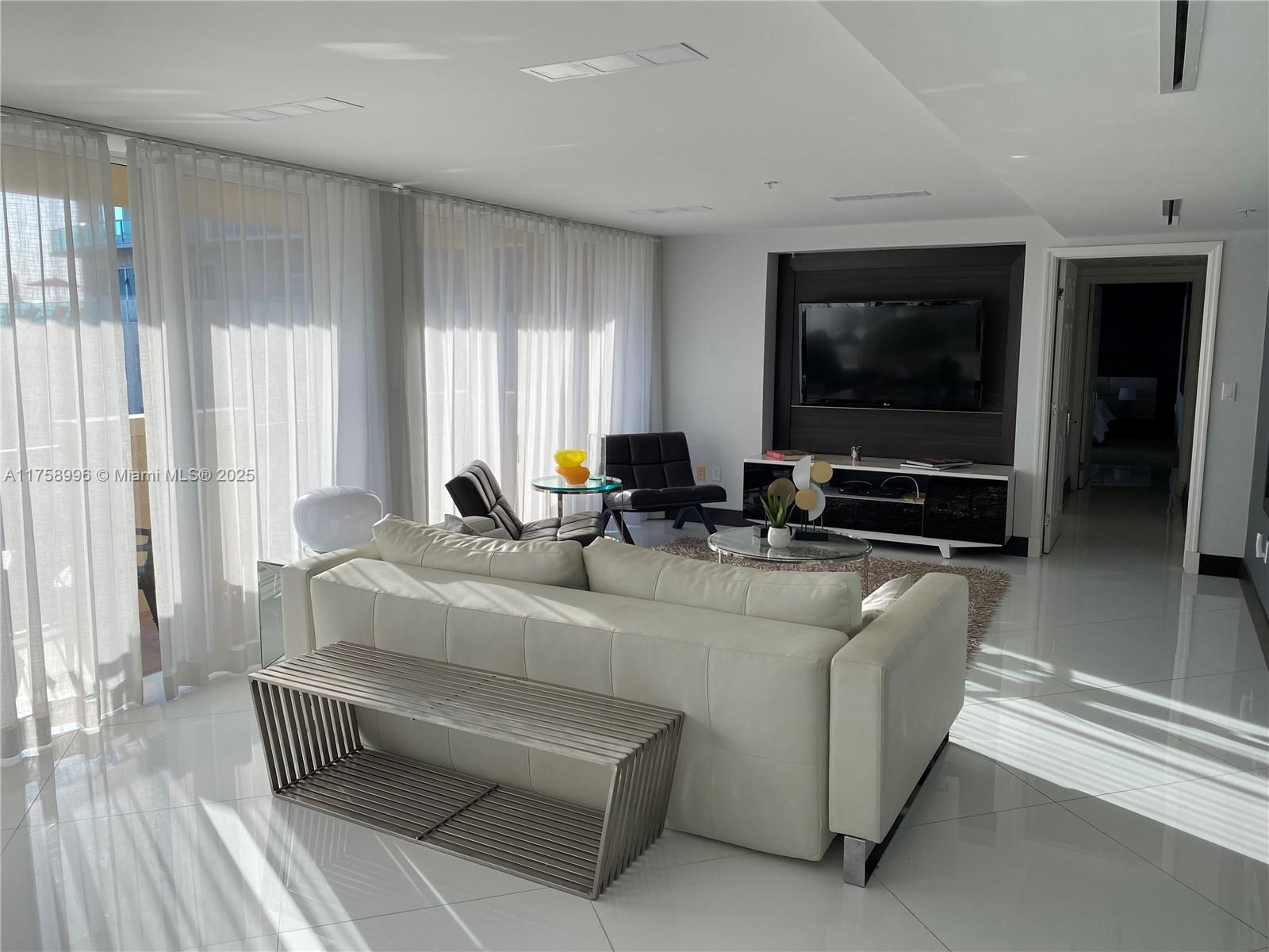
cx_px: 634
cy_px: 476
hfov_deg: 67.3
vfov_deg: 53.1
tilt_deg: -7.8
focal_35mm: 26
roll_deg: -0.5
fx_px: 953
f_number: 1.8
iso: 32
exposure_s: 1/481
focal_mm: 4.25
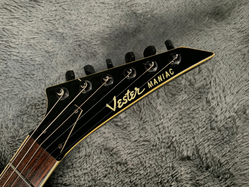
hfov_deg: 61.7
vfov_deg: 48.2
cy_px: 94
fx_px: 209
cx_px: 124
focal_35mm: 29
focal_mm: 3
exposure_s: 1/62
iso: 64
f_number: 1.8
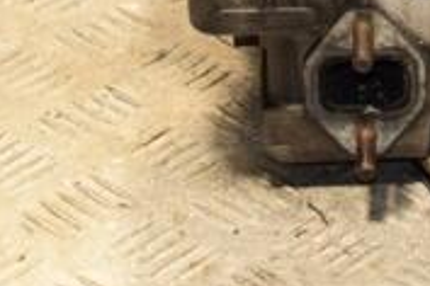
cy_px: -109
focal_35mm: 229
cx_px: 705
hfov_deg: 8.7
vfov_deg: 6.0
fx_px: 2731
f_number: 4.8
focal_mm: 45
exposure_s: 1/125
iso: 800
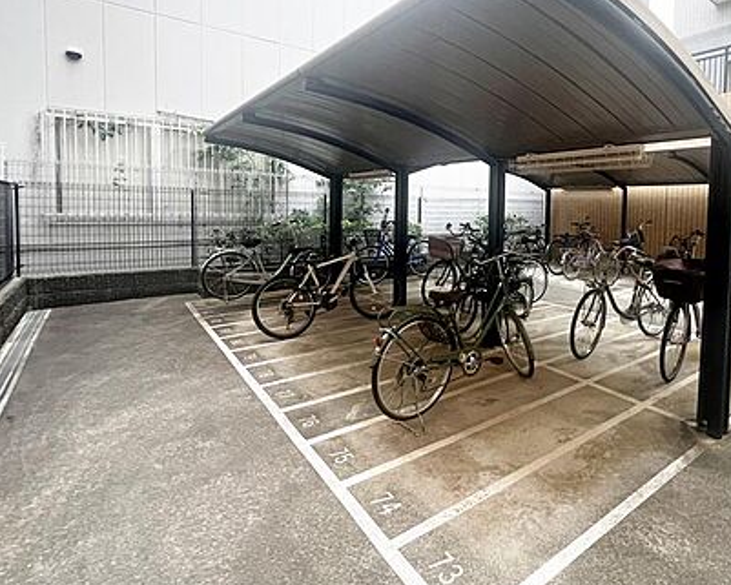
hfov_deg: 80.8
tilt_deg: -3.3
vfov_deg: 70.0
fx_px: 411
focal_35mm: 19
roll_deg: -0.3
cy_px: 228
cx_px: 481
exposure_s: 1/82
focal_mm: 1.57
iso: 250
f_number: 1.8
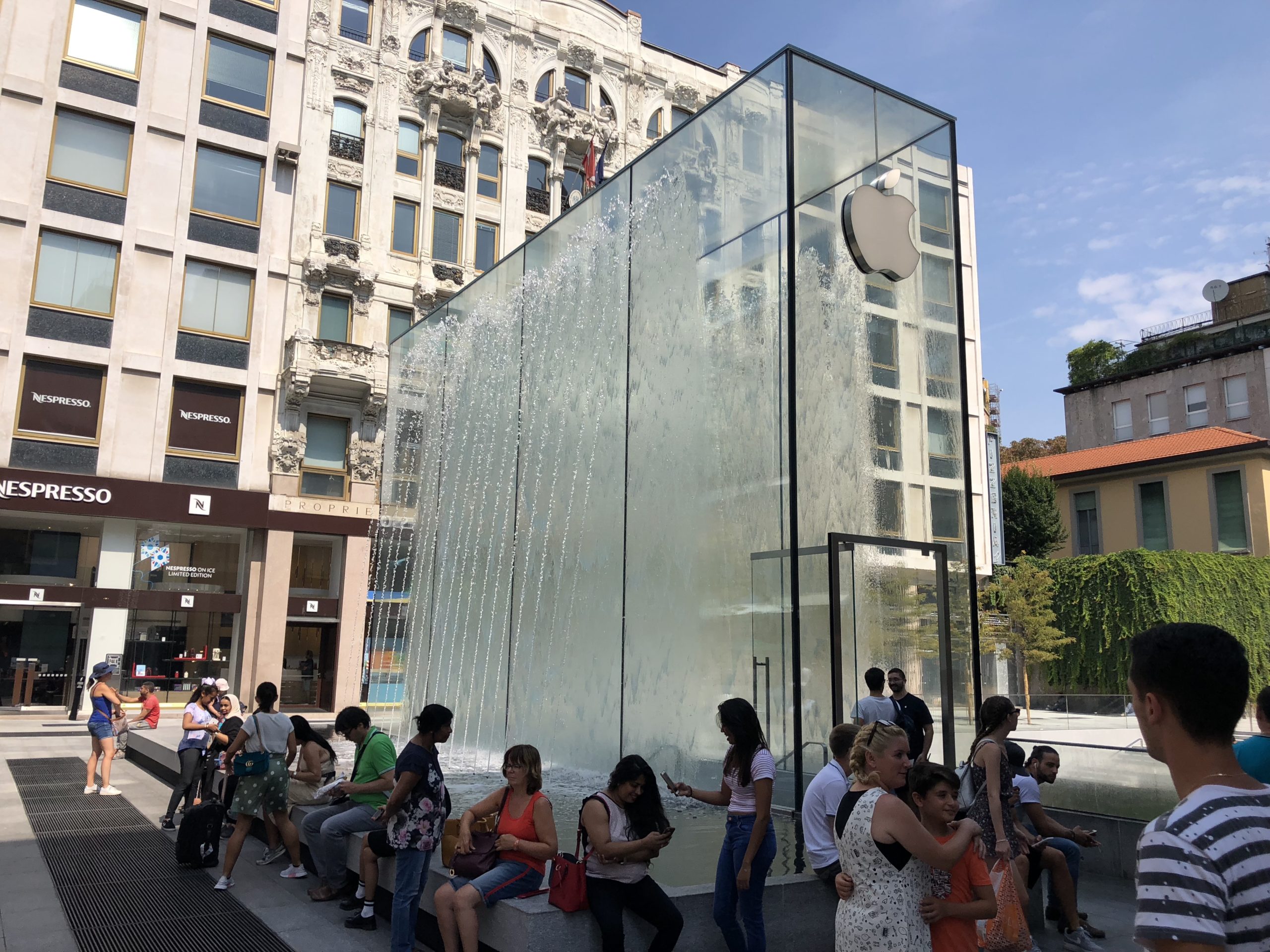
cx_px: 635
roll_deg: -1.1
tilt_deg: +12.4
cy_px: 476
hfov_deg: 63.4
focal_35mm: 28
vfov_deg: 49.7
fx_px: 1027
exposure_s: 1/2525
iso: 20
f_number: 1.8
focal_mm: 3.99
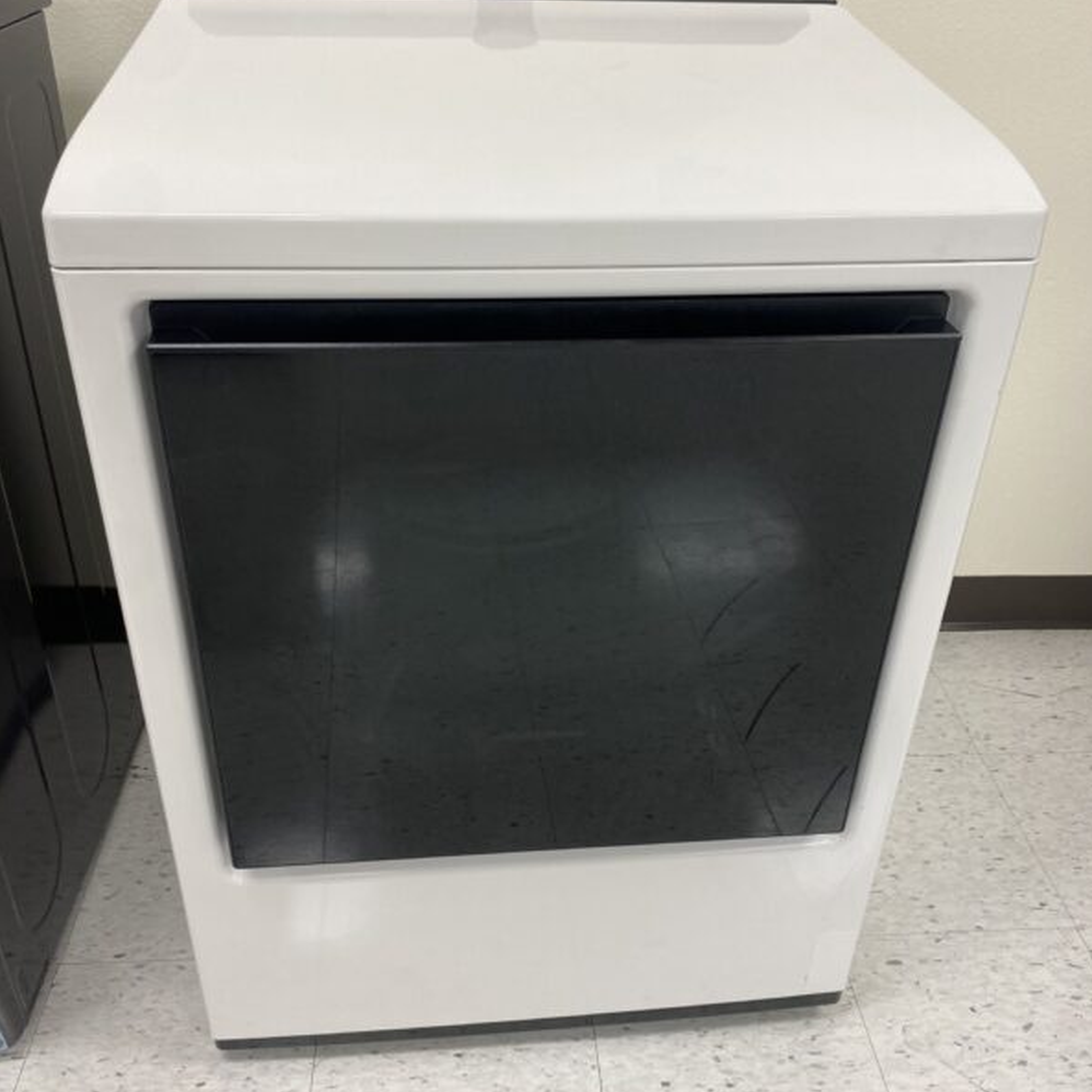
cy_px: 517
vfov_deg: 52.5
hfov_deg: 52.5
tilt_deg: -29.9
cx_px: 549
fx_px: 1106
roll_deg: -1.5
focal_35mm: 31
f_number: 1.8
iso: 80
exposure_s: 1/66
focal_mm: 4.25
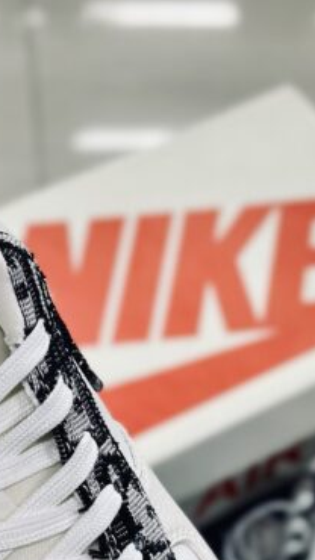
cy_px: 534
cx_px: 24
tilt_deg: -55.8
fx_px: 1961
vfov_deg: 16.0
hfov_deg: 9.1
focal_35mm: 132
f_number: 1.78
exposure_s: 1/148
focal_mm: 6.86
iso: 64
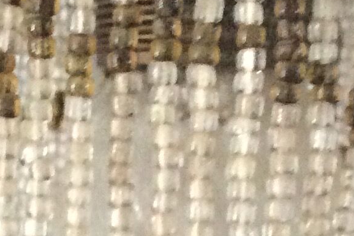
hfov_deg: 13.8
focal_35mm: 149
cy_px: 422
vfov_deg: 8.8
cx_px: 129
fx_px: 1465
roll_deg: -1.1
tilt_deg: -12.0
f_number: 2.4
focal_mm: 3.3
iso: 320
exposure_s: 1/25
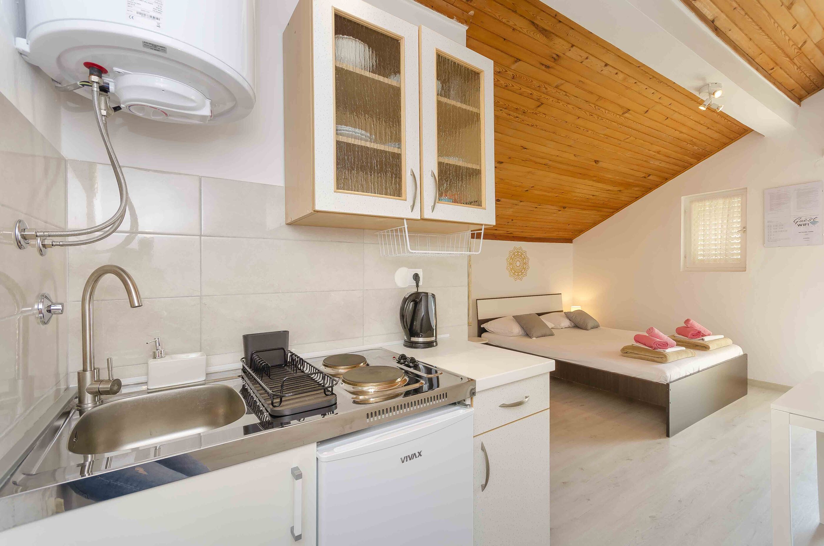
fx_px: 343
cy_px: 273
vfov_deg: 77.1
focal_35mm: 15
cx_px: 412
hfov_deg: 100.5
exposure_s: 1/30
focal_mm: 10
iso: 125
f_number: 7.1
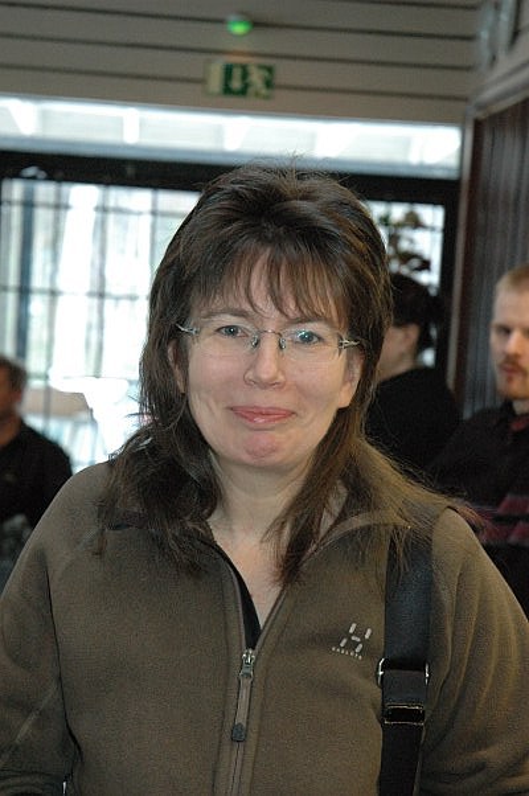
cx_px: 264
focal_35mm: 82
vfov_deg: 24.6
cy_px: 398
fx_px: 1822
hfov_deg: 16.5
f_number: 5
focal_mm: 55
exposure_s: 1/60
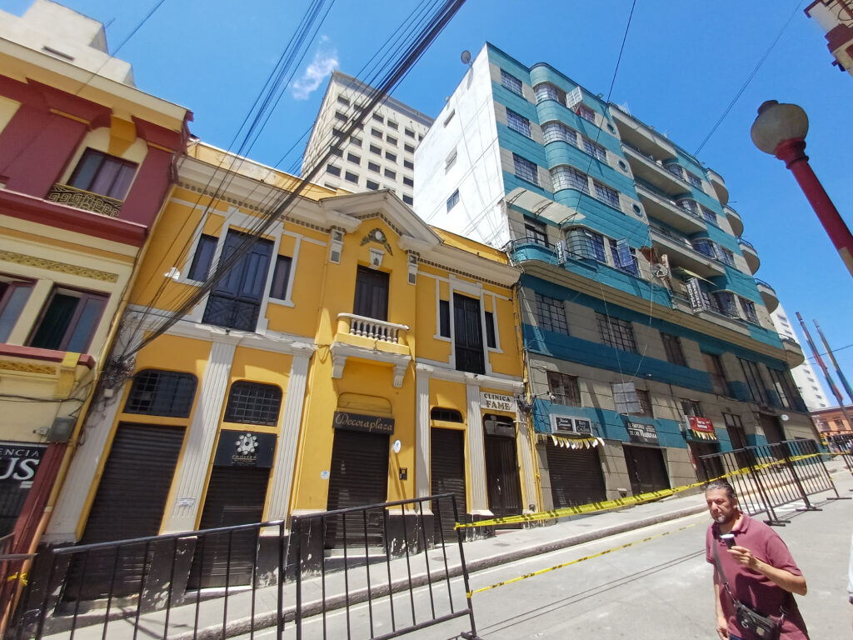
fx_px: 394
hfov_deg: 94.5
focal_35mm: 16
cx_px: 426
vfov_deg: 78.1
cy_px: 320
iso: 40
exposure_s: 1/705
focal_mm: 1.64
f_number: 2.2
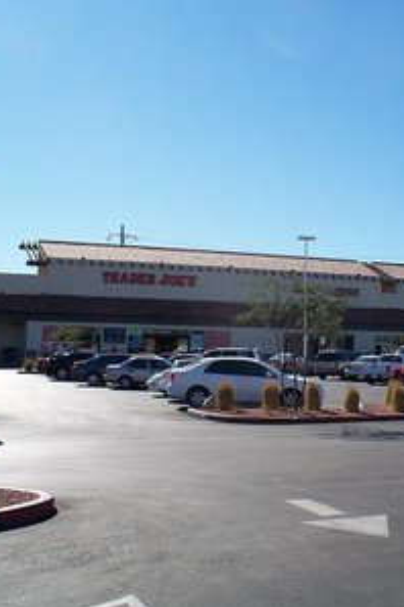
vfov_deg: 40.3
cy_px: 305
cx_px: 220
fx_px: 825
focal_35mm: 49
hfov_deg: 27.5
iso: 80
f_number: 4.8
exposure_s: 1/500
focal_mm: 7.54
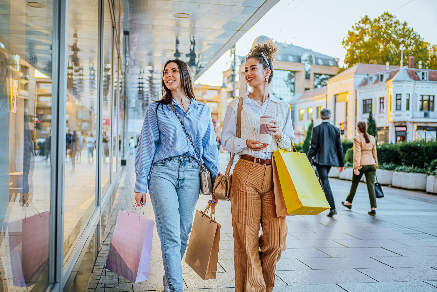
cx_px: 218
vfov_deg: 37.9
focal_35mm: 35
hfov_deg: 54.4
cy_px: 146
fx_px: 425
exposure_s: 1/500
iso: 250
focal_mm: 35
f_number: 1.8
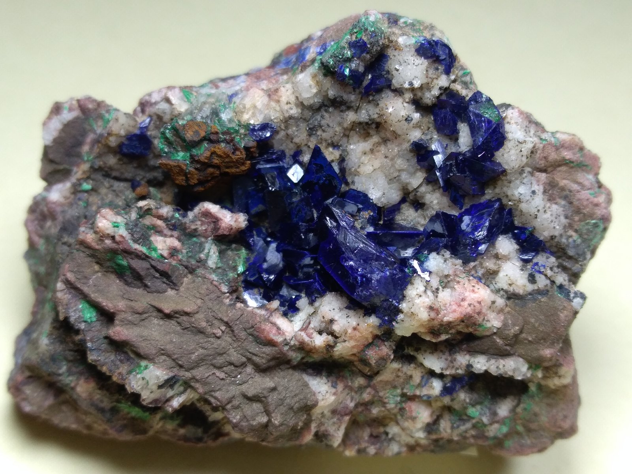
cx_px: 316
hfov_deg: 67.3
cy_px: 237
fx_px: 475
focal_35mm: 26
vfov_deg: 53.1
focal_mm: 3.54
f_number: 2
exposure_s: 1/120
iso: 124
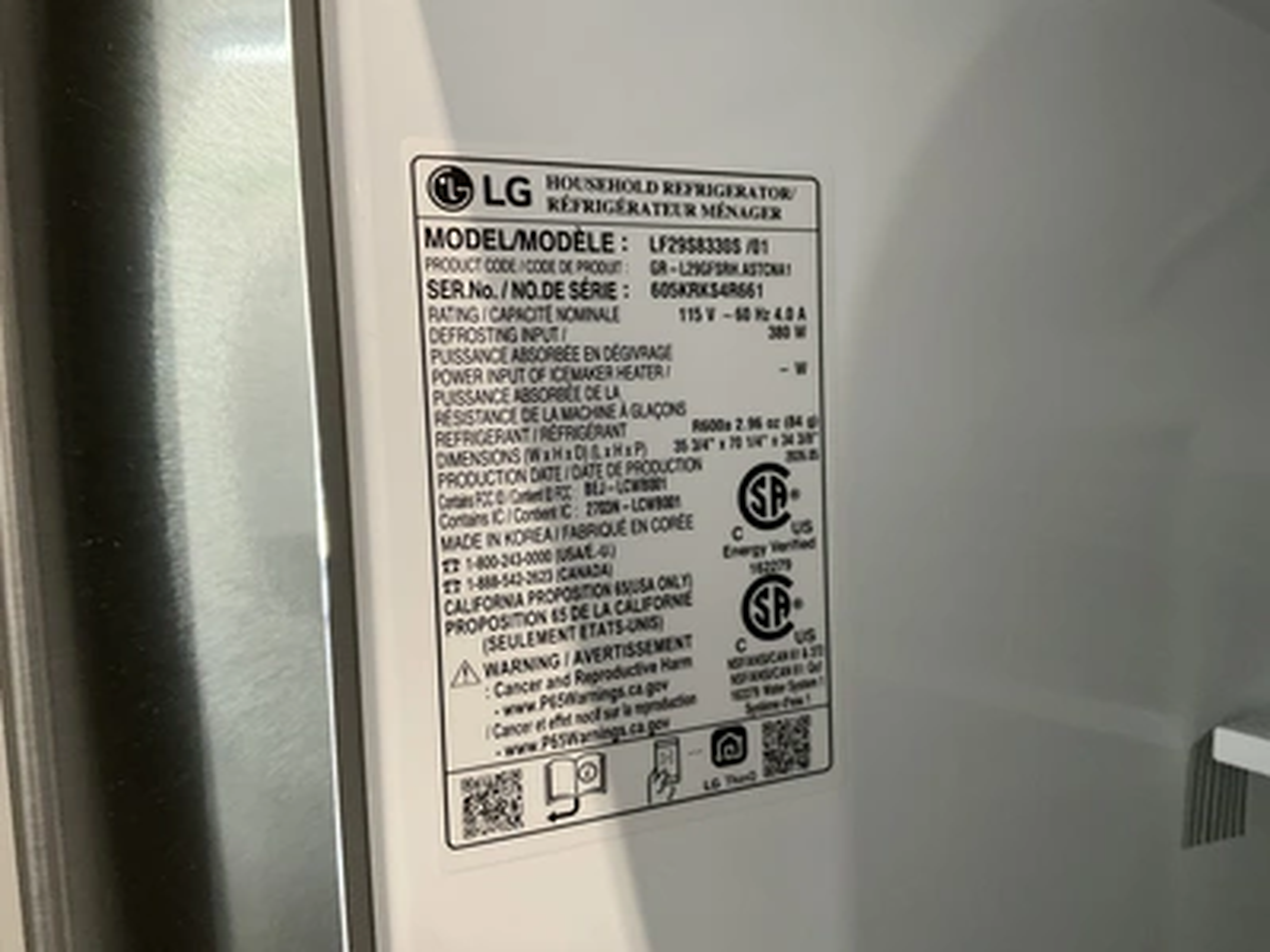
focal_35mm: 29
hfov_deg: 61.7
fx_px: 1064
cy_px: 476
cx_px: 635
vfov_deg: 48.2
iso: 200
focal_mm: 3
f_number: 1.8
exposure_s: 1/60
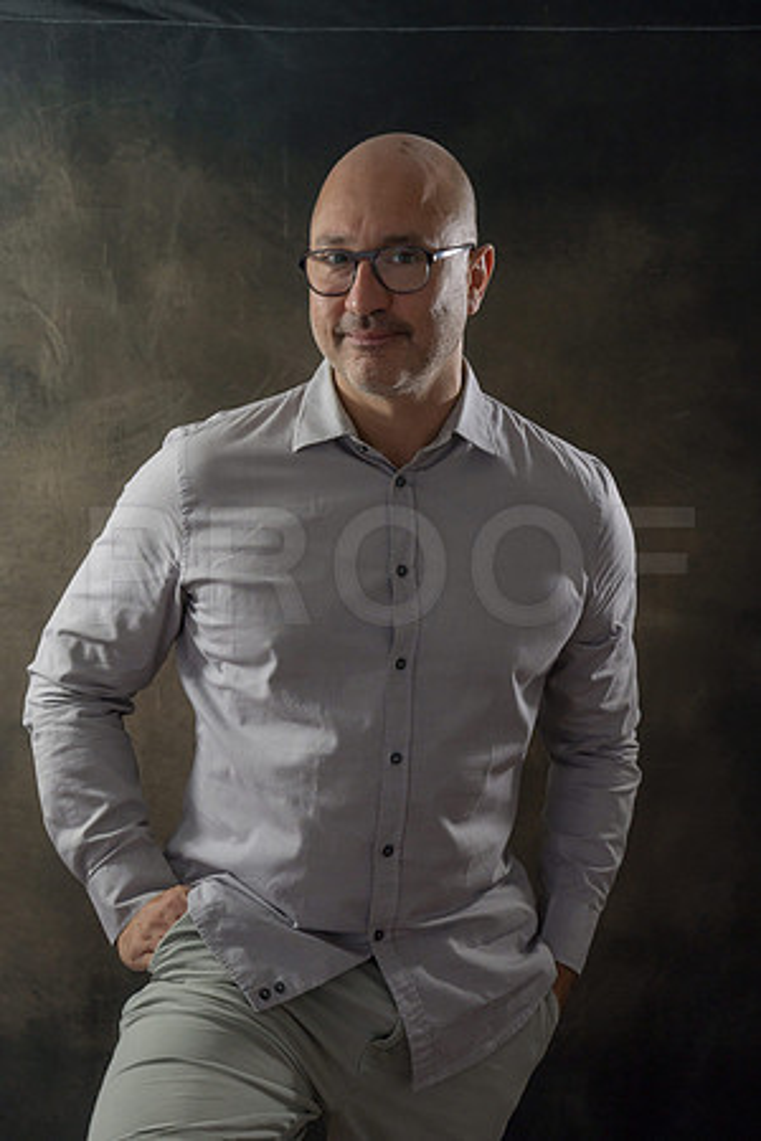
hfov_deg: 21.6
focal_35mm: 63
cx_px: 380
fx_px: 1997
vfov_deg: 31.9
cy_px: 570
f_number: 7.1
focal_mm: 63
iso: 400
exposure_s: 1/200
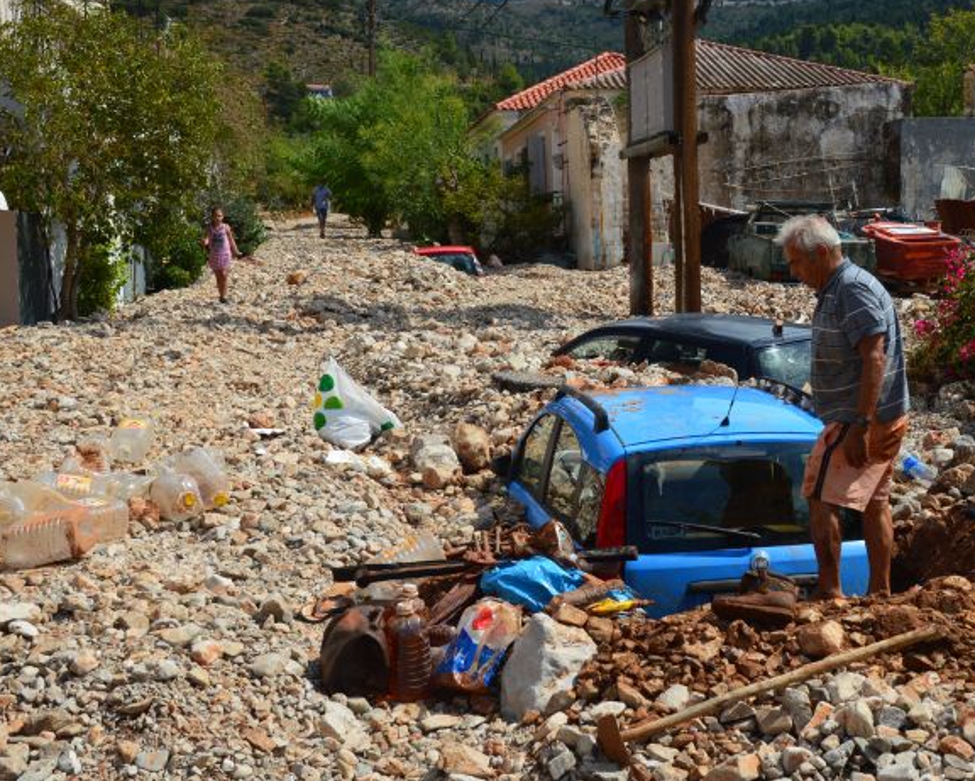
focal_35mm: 43
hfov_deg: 42.8
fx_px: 1241
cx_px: 538
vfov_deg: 34.9
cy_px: 364
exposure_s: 1/500
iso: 250
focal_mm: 22
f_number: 11
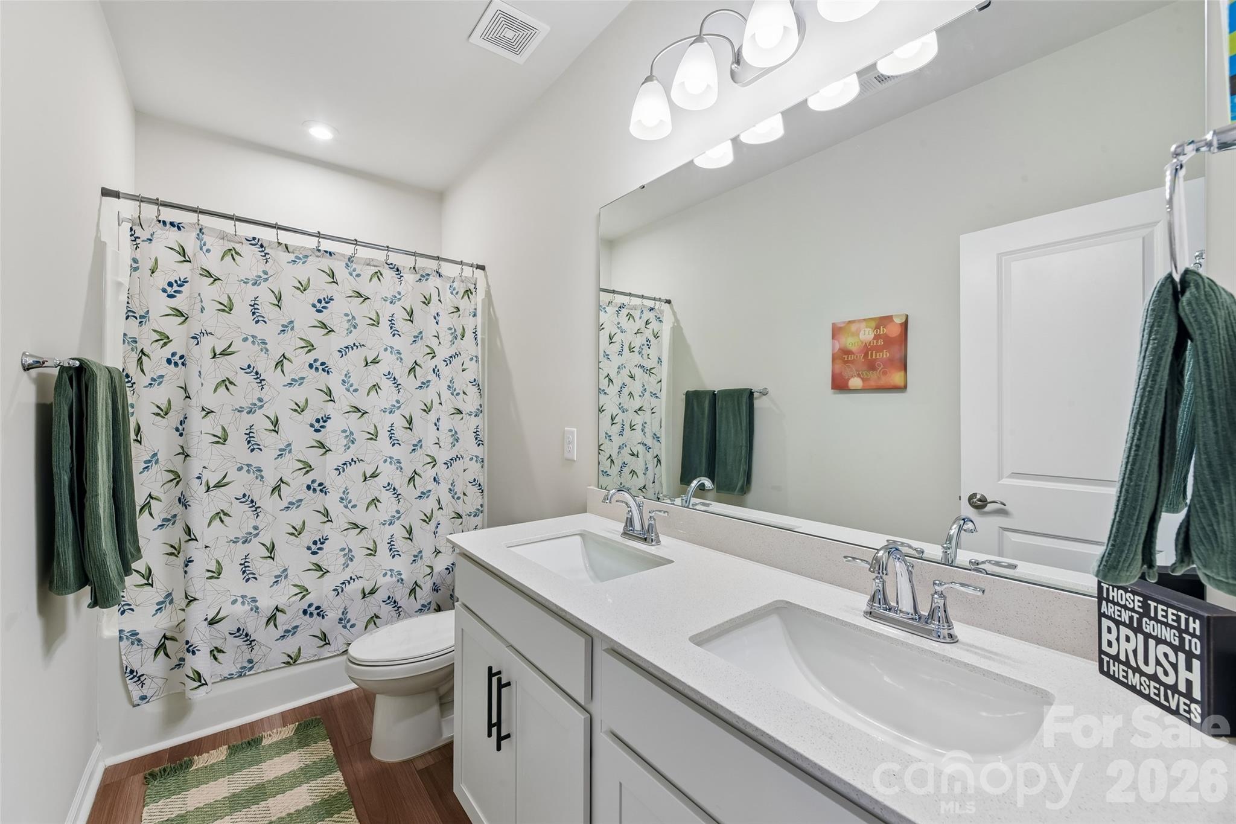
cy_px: 412
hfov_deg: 104.3
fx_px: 481
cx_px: 618
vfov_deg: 81.2
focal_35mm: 14
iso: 200
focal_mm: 14
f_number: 11
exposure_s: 1/13
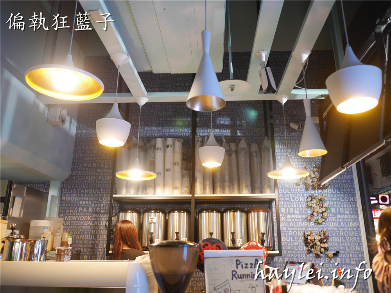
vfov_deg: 46.8
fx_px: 339
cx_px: 196
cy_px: 146
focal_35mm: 30
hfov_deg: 60.0
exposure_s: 1/60
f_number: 1.7
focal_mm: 15
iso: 500
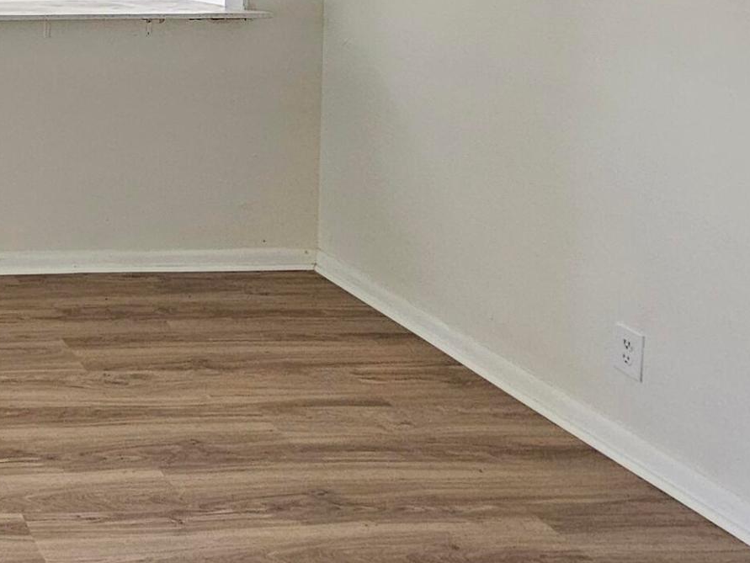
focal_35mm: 42
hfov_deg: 32.7
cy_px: -43
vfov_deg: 31.0
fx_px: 910
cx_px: -238
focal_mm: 2.2
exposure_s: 1/40
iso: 320
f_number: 2.2
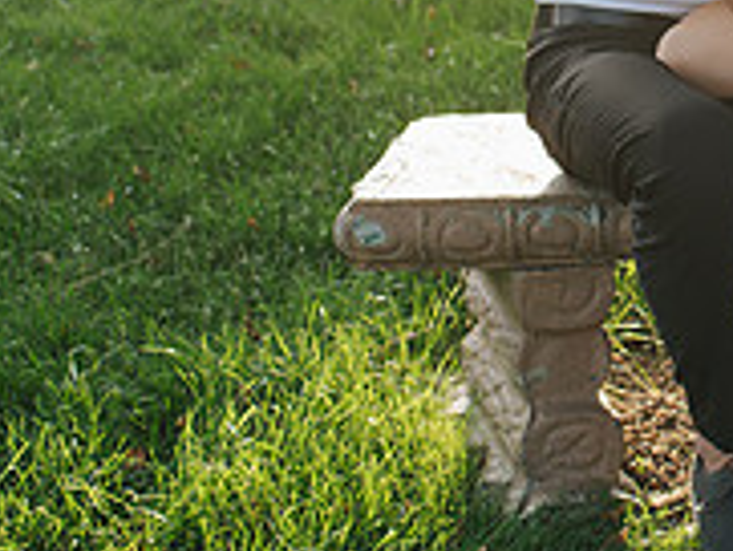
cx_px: 873
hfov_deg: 16.0
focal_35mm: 118
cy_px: -72
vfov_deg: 12.3
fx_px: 2500
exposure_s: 1/250
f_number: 2.8
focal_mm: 35
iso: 140
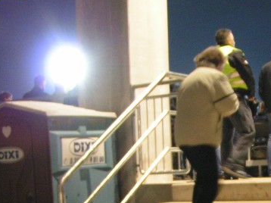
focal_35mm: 85
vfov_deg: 16.9
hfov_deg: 22.6
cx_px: 233
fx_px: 665
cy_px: 209
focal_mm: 5.8
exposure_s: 1/13
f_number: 2.8
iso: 200
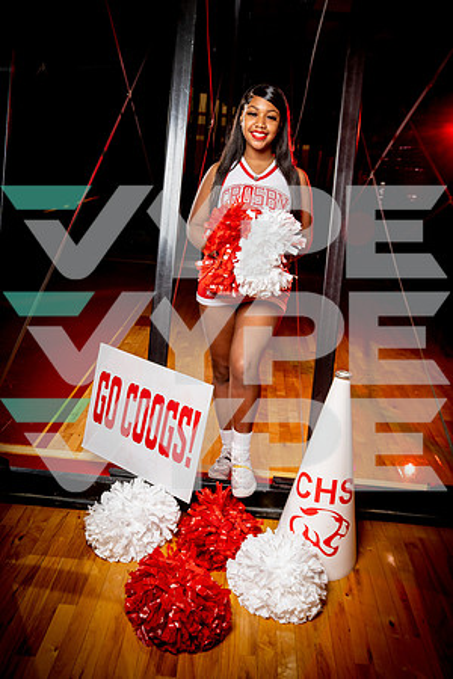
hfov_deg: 42.3
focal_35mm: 31
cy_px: 340
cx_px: 226
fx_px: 585
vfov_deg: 60.3
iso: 400
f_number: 4.5
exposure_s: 1/250
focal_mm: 31
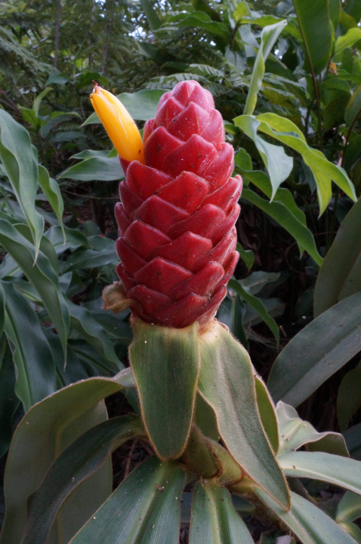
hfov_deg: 43.5
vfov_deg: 62.0
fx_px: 452
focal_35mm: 30
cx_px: 180
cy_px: 272
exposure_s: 1/30
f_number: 22
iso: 3200
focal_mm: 20
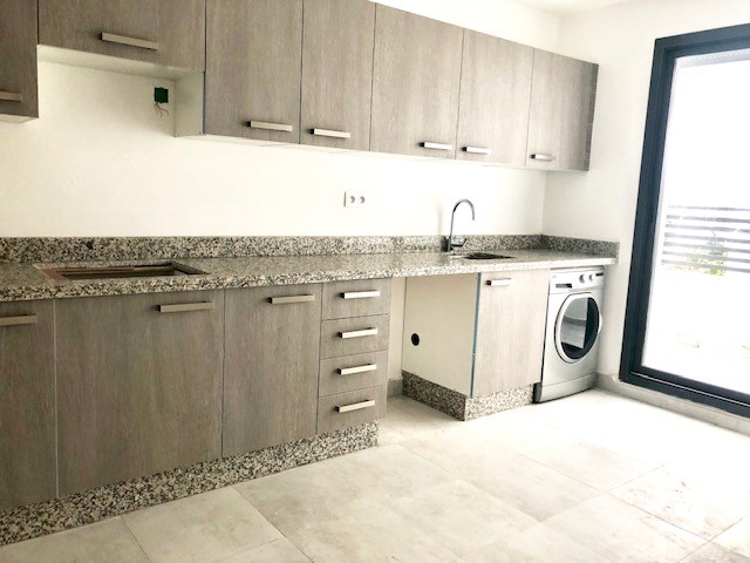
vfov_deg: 49.7
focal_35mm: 28
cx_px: 375
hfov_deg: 63.4
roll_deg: -3.4
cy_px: 282
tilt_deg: -8.5
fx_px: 607
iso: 40
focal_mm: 4
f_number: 1.8
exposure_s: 1/17
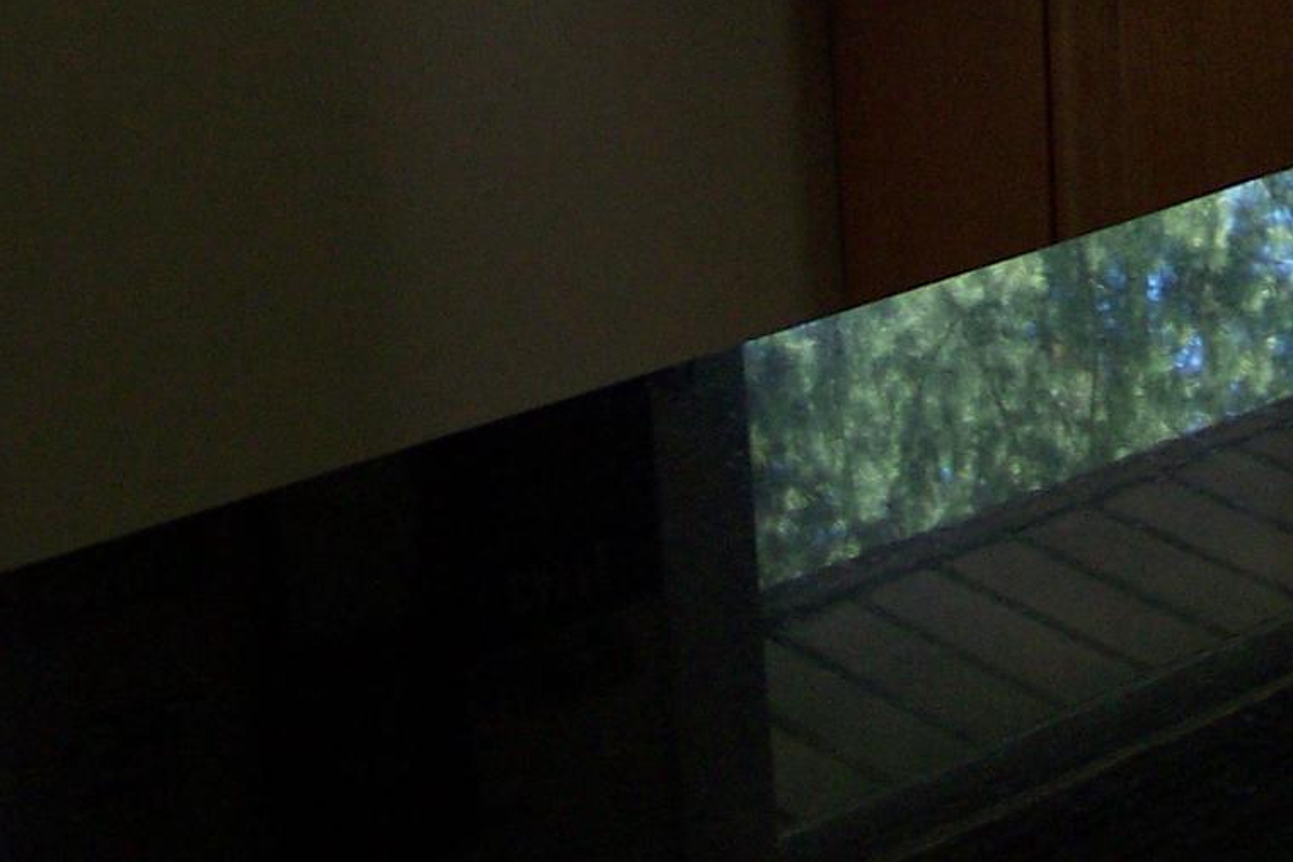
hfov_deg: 20.0
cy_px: -363
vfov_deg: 12.9
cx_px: 1049
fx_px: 3627
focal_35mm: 101
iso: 100
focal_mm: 5.85
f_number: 2.8
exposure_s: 1/30
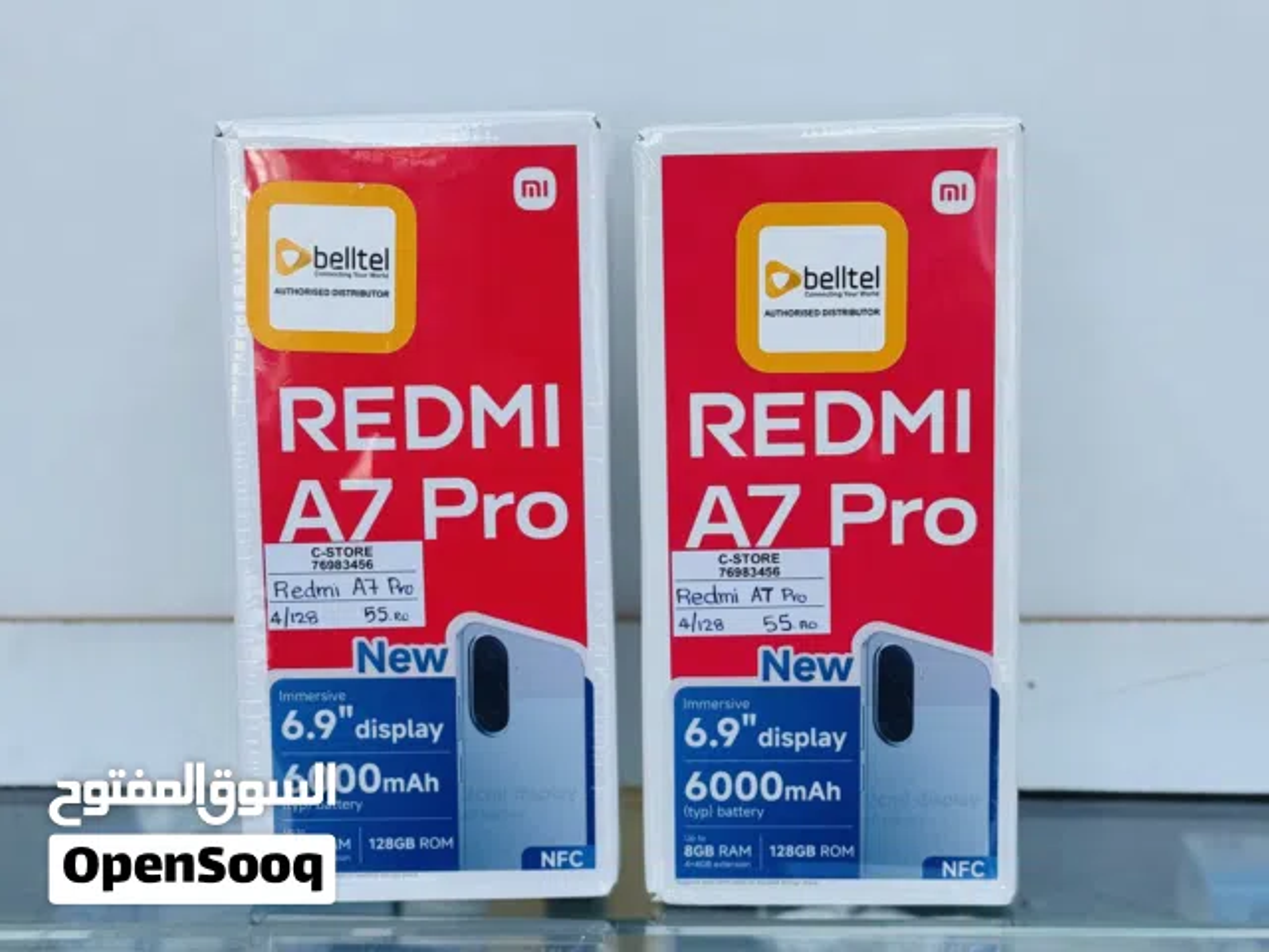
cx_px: 634
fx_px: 1760
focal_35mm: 48
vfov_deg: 30.3
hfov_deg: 39.7
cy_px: 476
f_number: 1.78
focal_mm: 6.76
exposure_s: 1/588
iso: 64
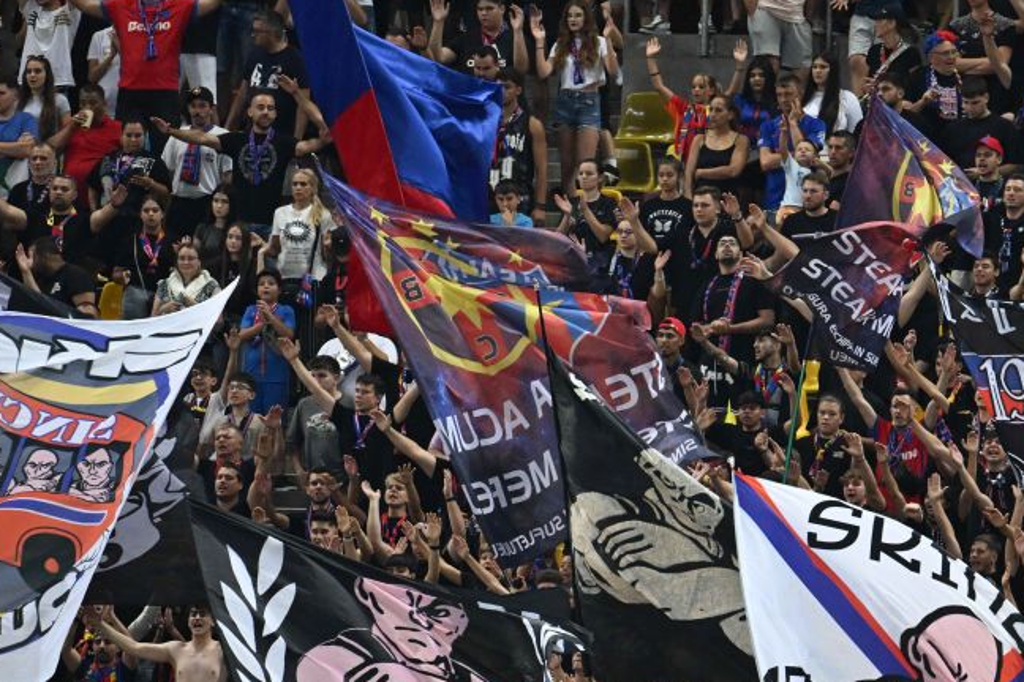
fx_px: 21076
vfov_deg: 1.9
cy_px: 491
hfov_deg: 2.8
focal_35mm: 741
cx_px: 697
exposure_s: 1/640
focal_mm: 400
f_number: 4.5
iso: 4000
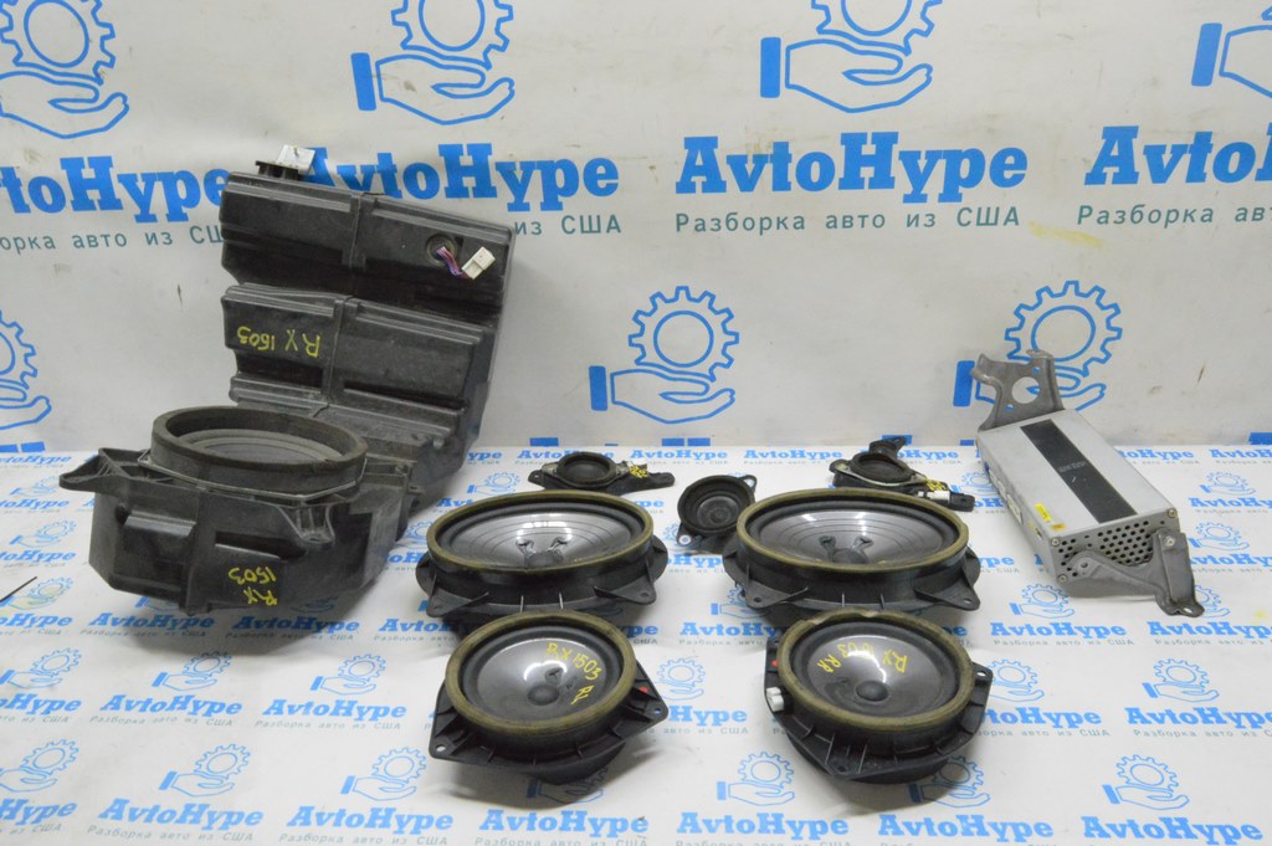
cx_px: 636
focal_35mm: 27
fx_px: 953
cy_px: 423
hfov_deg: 67.4
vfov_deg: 47.9
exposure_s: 1/15
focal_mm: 18
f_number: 20
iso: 6400
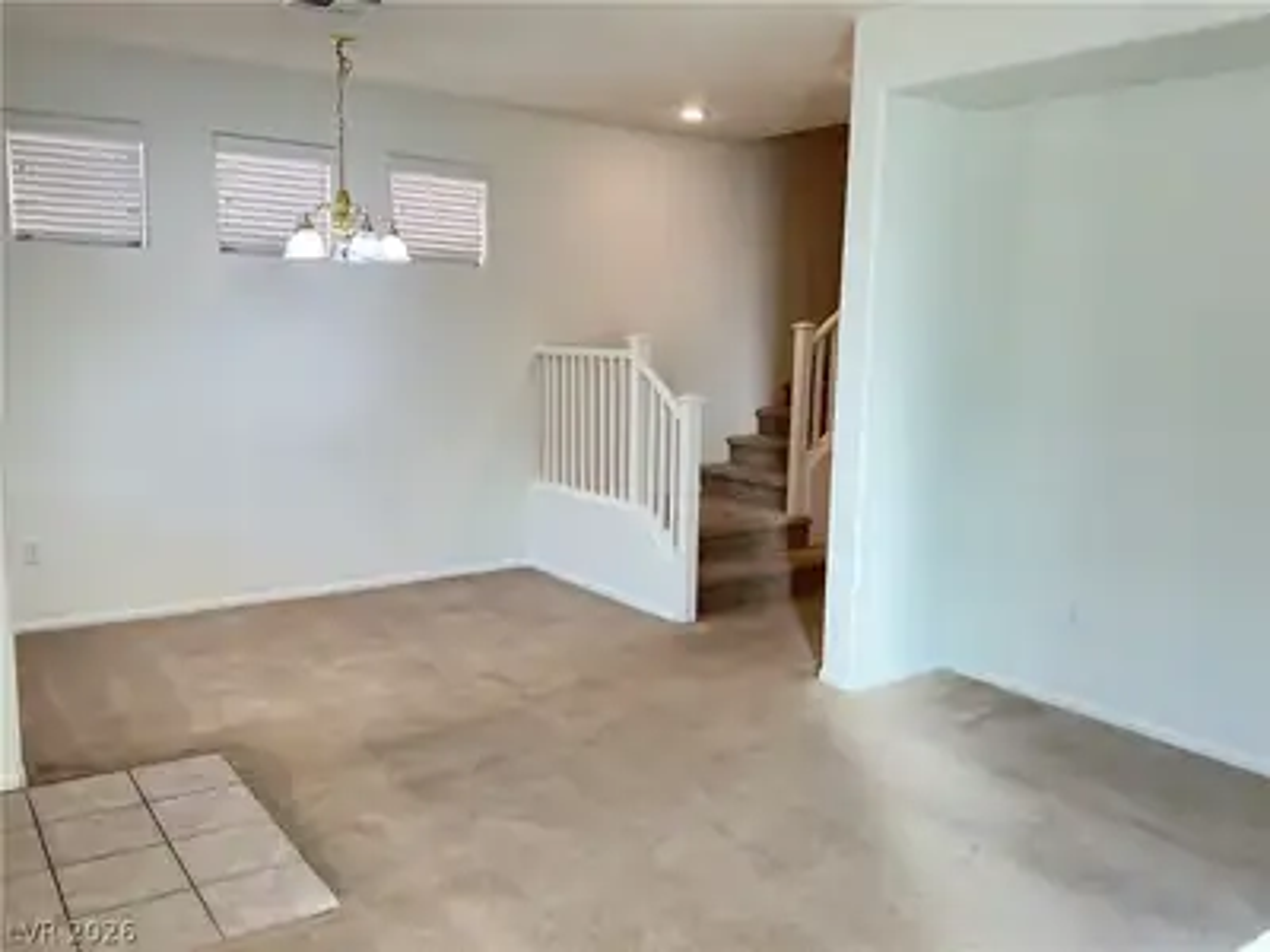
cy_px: 476
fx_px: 1064
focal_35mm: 29
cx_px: 635
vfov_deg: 48.2
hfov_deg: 61.7
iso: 40
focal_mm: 3
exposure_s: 1/60
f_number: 1.8
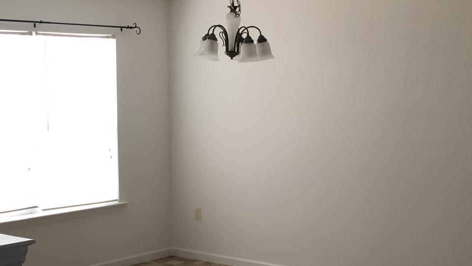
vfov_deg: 17.5
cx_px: 196
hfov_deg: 30.9
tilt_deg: -10.4
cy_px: 236
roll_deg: +0.7
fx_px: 851
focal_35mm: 68
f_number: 2.2
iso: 32
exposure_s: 1/40
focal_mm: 4.15
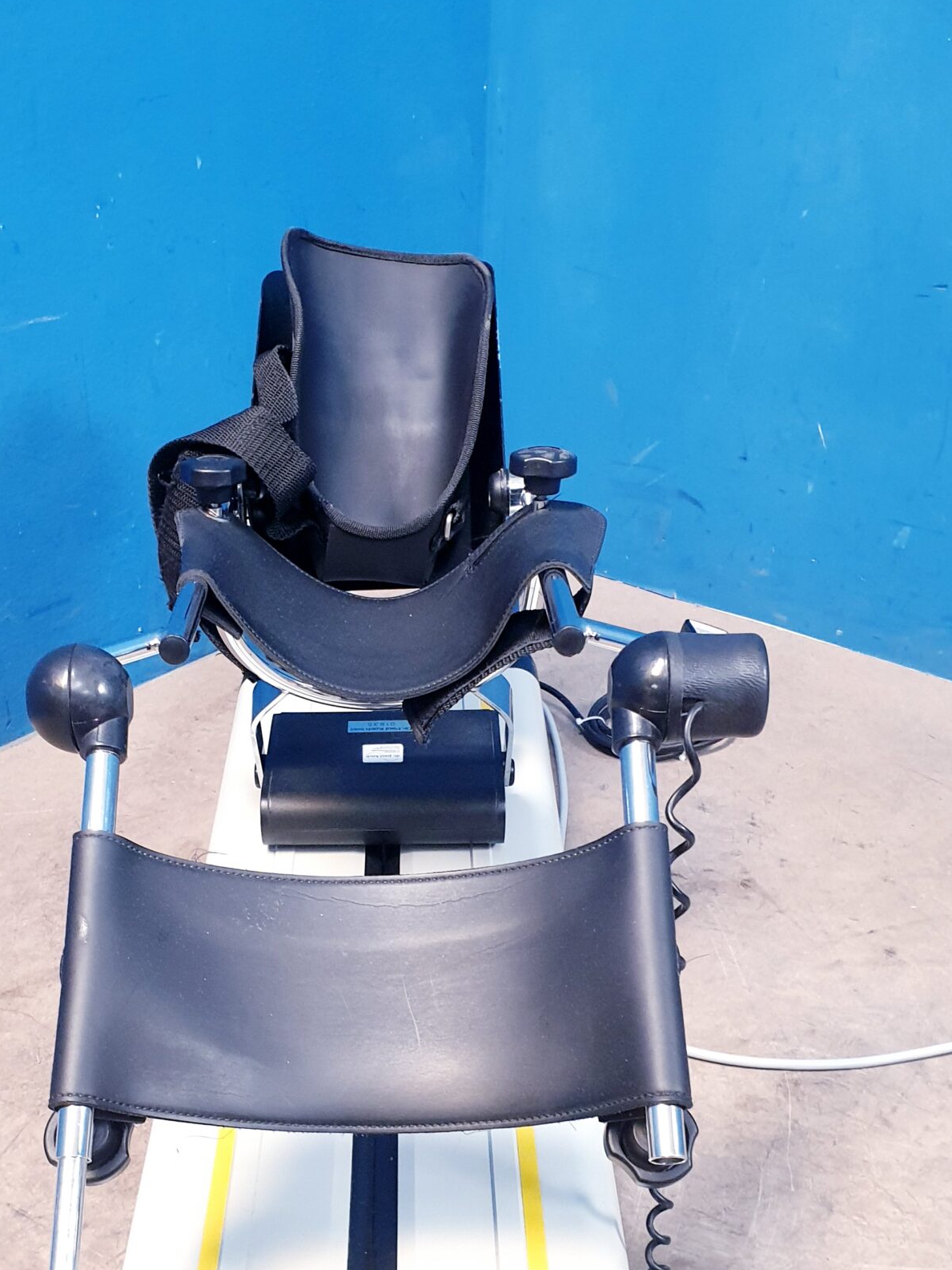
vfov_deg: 44.0
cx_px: 317
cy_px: 875
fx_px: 1540
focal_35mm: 42
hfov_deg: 34.0
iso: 320
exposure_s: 1/25
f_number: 2.4
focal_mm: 4.3
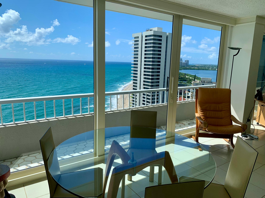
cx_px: 132
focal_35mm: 26
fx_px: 199
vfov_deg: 53.1
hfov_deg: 67.3
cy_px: 99
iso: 25
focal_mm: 4.25
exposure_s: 1/1205
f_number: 1.8
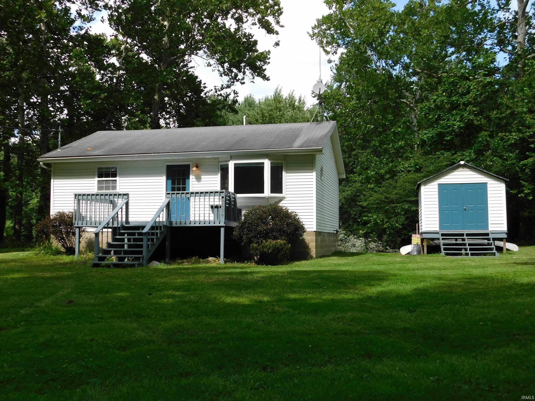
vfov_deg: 39.7
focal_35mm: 36
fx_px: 556
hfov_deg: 51.4
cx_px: 268
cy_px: 200
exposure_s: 1/640
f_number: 3.5
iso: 125
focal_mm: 6.3
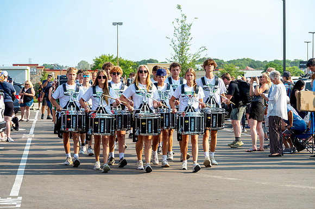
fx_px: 900
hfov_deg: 19.8
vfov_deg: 13.3
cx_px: 163
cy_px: 100
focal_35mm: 103
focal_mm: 95
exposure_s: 1/2000
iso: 1250
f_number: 14
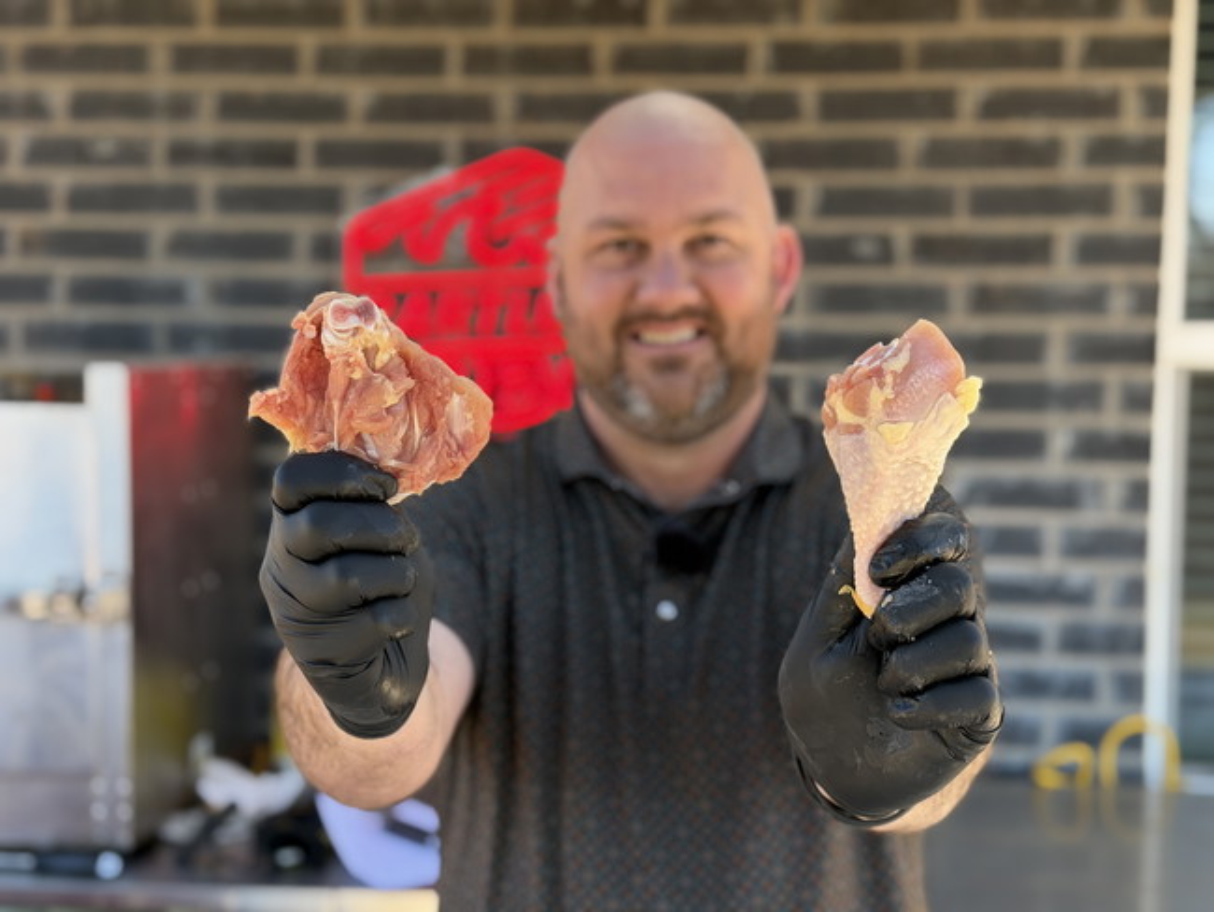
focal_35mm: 48
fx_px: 1684
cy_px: 456
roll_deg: -0.1
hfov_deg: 39.6
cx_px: 607
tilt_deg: -4.9
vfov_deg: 30.3
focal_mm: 6.76
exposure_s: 1/669
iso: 80
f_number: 1.78
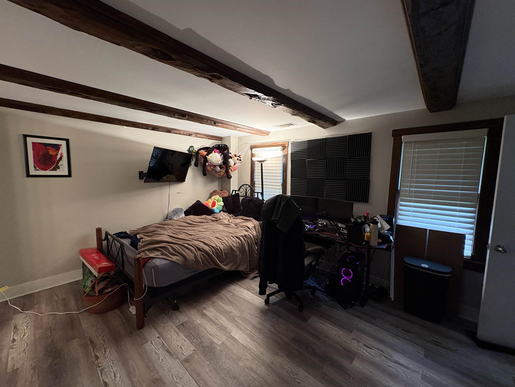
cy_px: 194
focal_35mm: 14
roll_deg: -1.0
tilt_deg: -4.0
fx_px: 208
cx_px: 258
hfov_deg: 102.1
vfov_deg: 85.7
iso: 400
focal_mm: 2.22
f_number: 2.2
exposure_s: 1/60
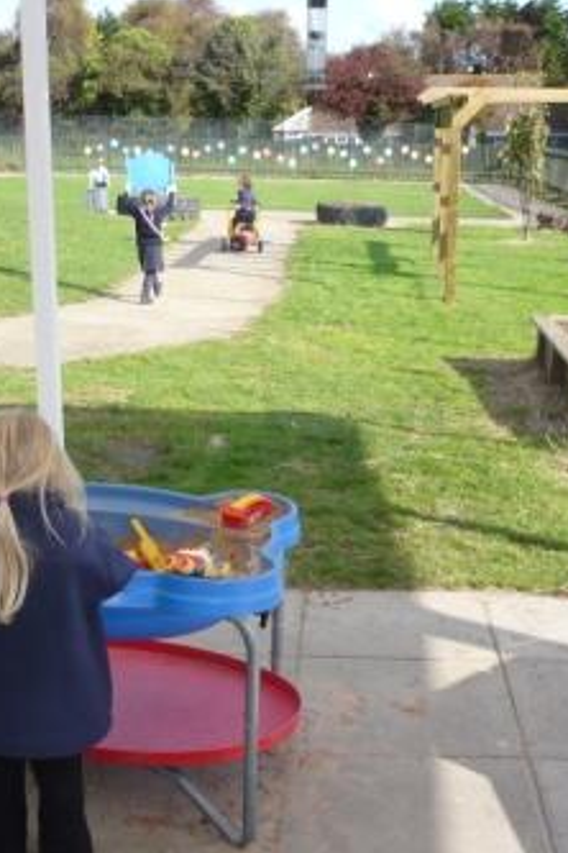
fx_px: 1160
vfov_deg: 40.3
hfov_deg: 27.4
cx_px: 189
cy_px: 425
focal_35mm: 49
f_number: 2.8
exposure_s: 1/500
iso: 100
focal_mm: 5.8
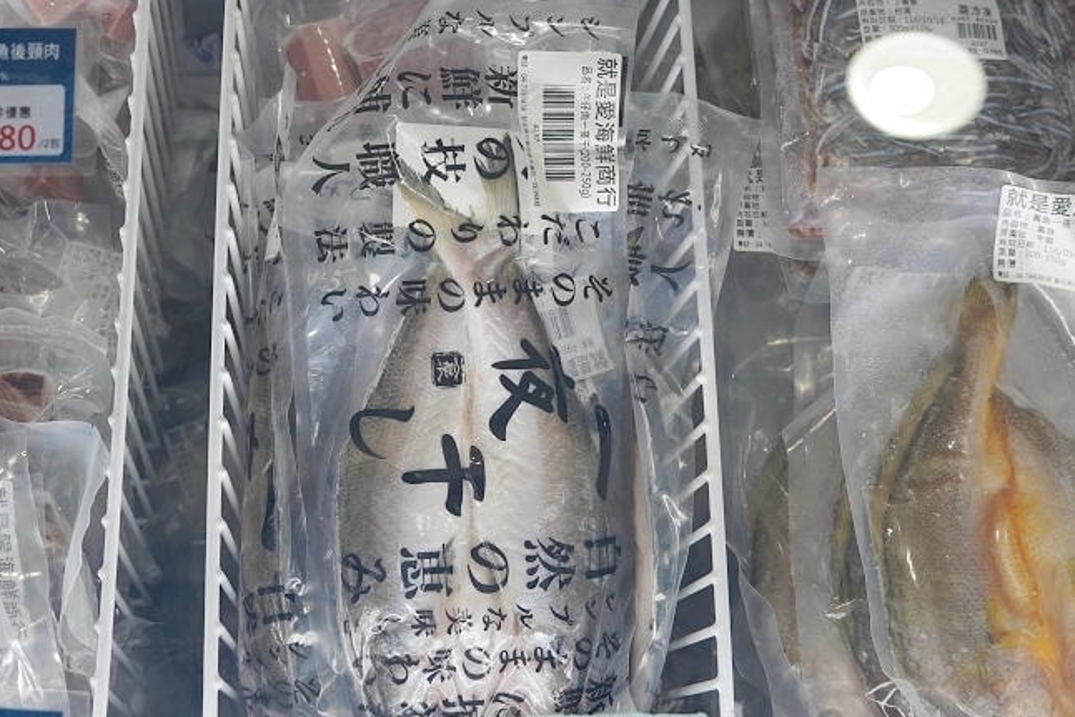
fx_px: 1553
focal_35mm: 52
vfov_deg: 25.9
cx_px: 376
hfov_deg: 37.8
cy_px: 238
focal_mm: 28
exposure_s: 1/160
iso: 500
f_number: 4
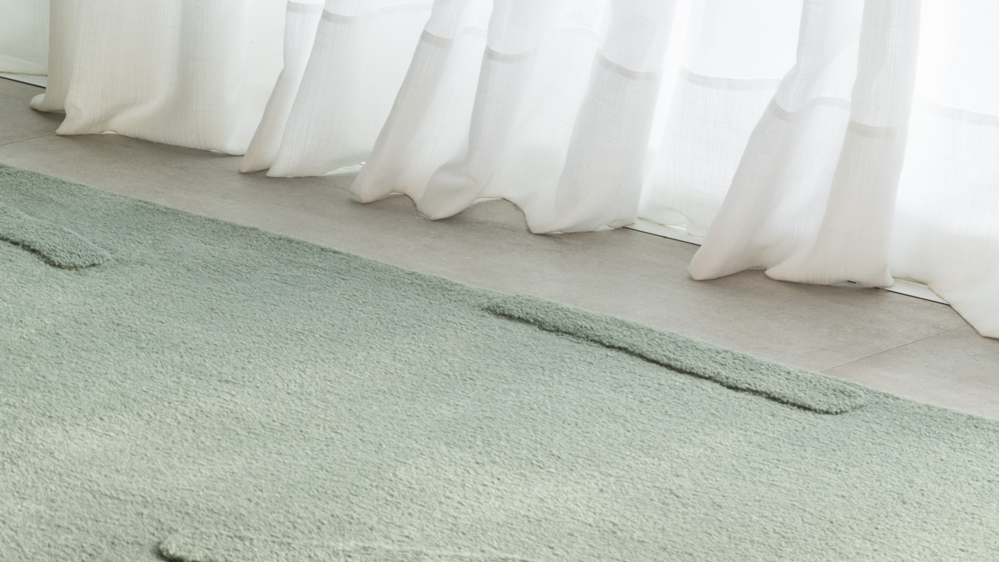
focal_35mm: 180
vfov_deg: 6.6
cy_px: -297
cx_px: -381
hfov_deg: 11.6
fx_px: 4767
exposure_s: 1/3
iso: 200
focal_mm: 62
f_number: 10
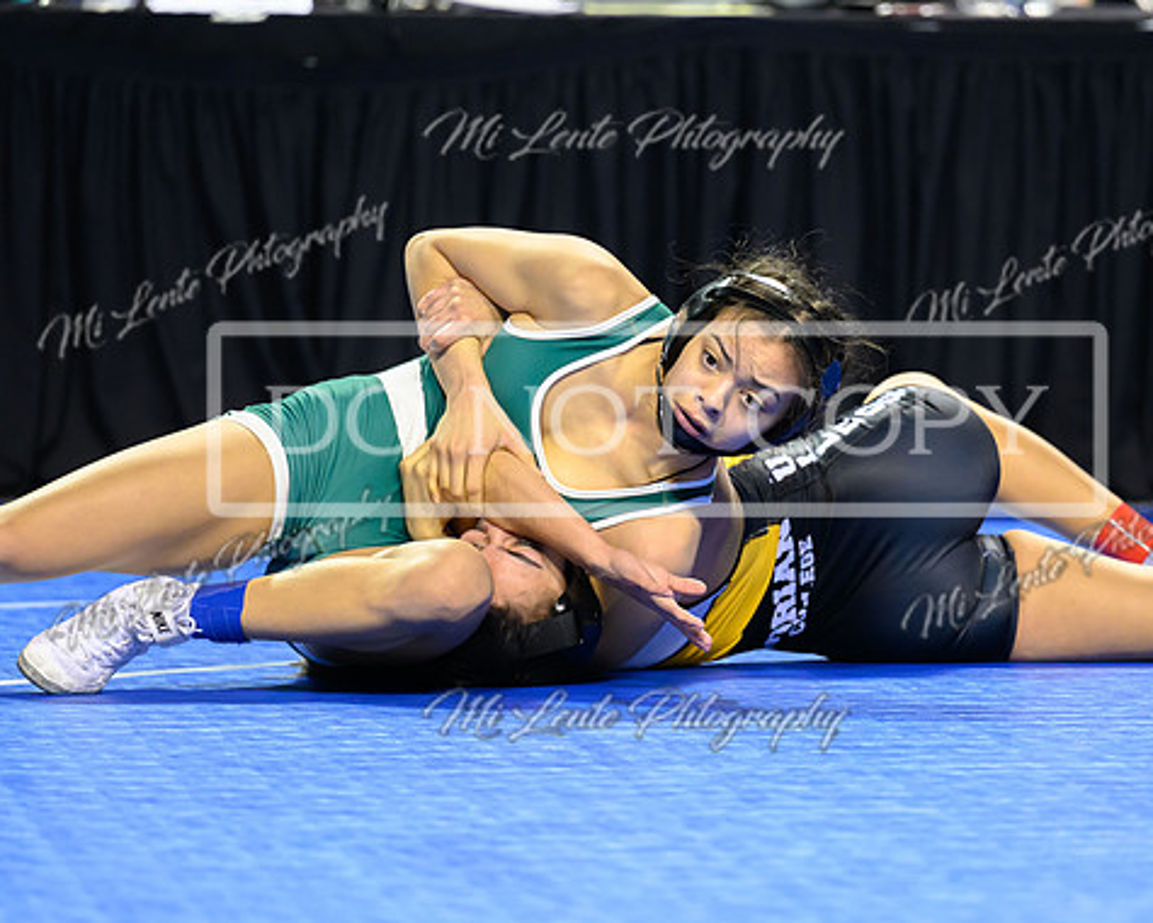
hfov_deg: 5.4
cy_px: 547
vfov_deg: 4.3
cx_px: 669
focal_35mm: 361
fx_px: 12319
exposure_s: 1/800
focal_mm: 200
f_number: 2.8
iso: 3200
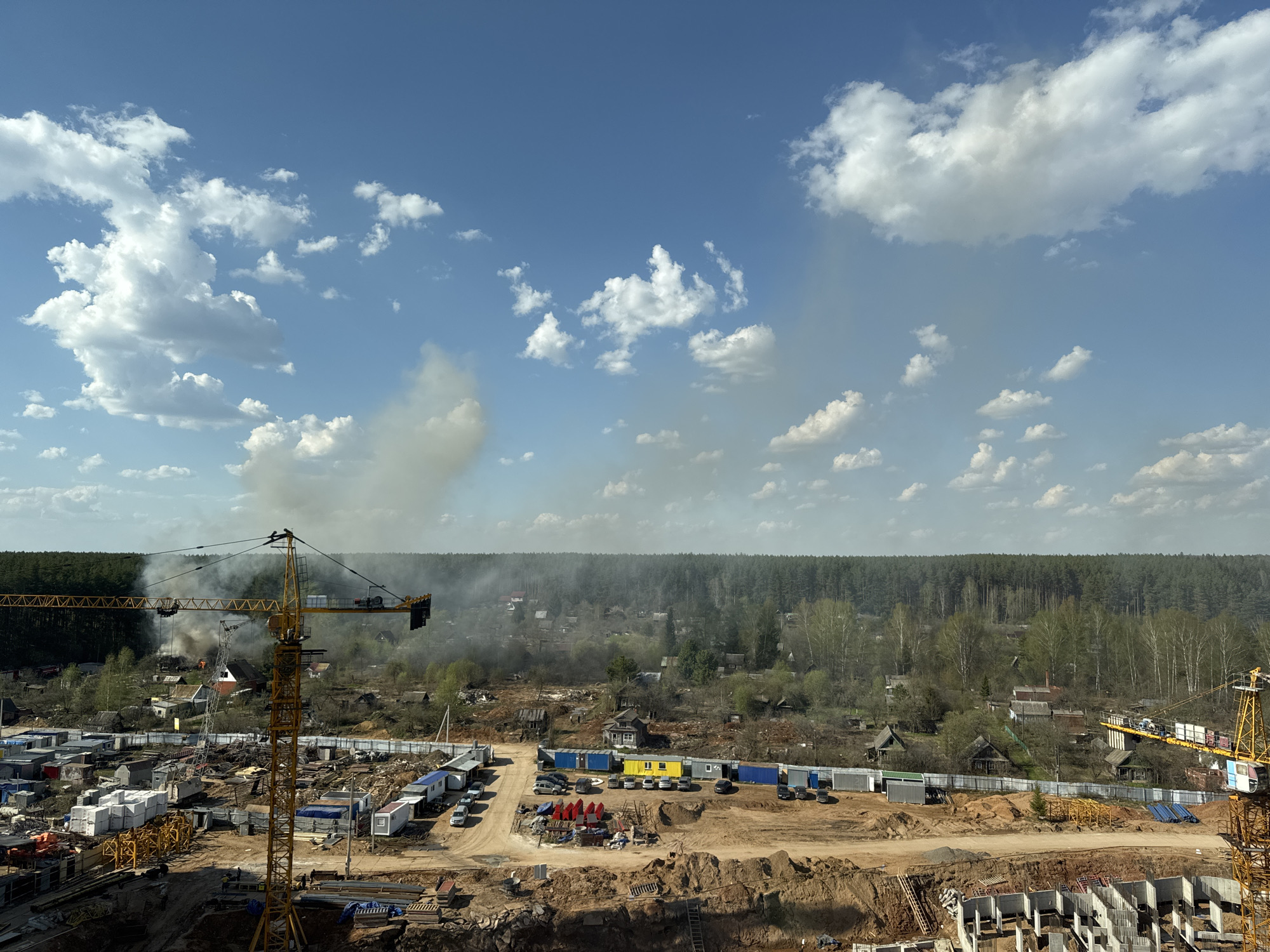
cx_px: 635
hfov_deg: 71.6
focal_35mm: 24
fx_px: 881
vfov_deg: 56.8
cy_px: 476
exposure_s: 1/4049
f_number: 1.78
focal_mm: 6.76
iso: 80
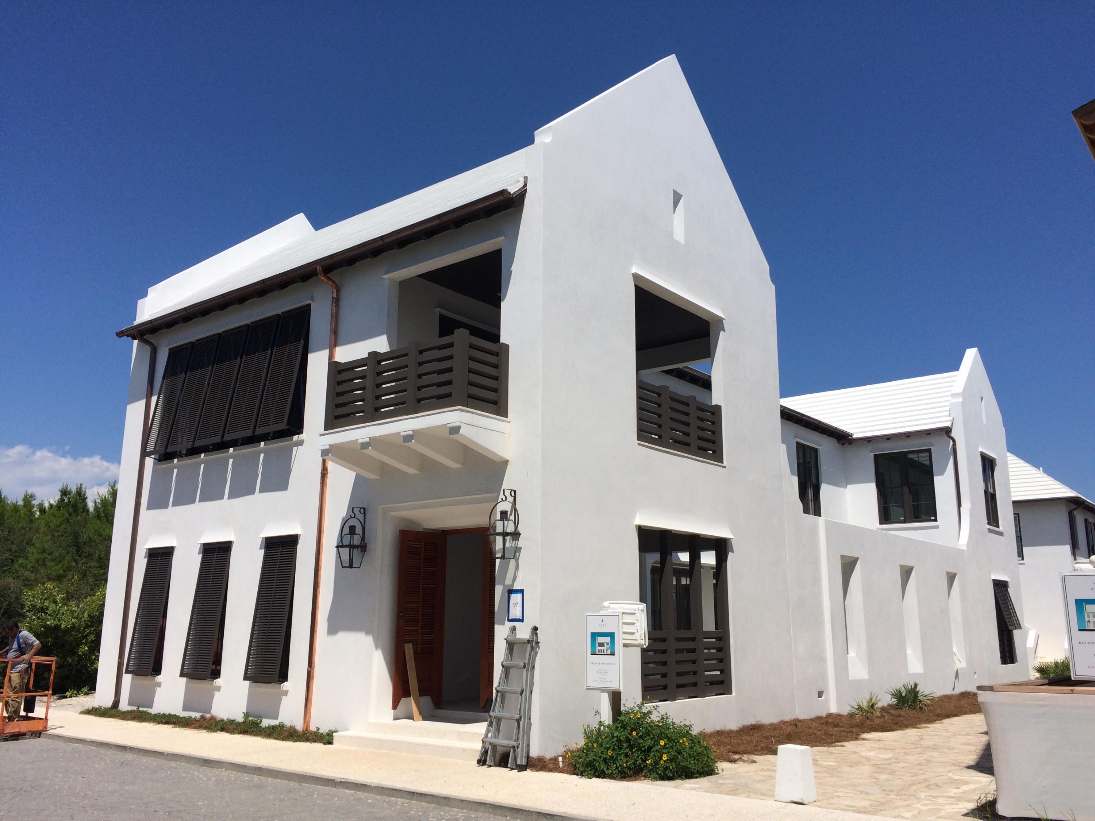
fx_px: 917
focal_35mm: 29
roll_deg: +0.8
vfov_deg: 48.2
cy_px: 410
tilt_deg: +13.4
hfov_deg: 61.7
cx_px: 548
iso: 32
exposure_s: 1/4115
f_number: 2.2
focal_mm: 4.15
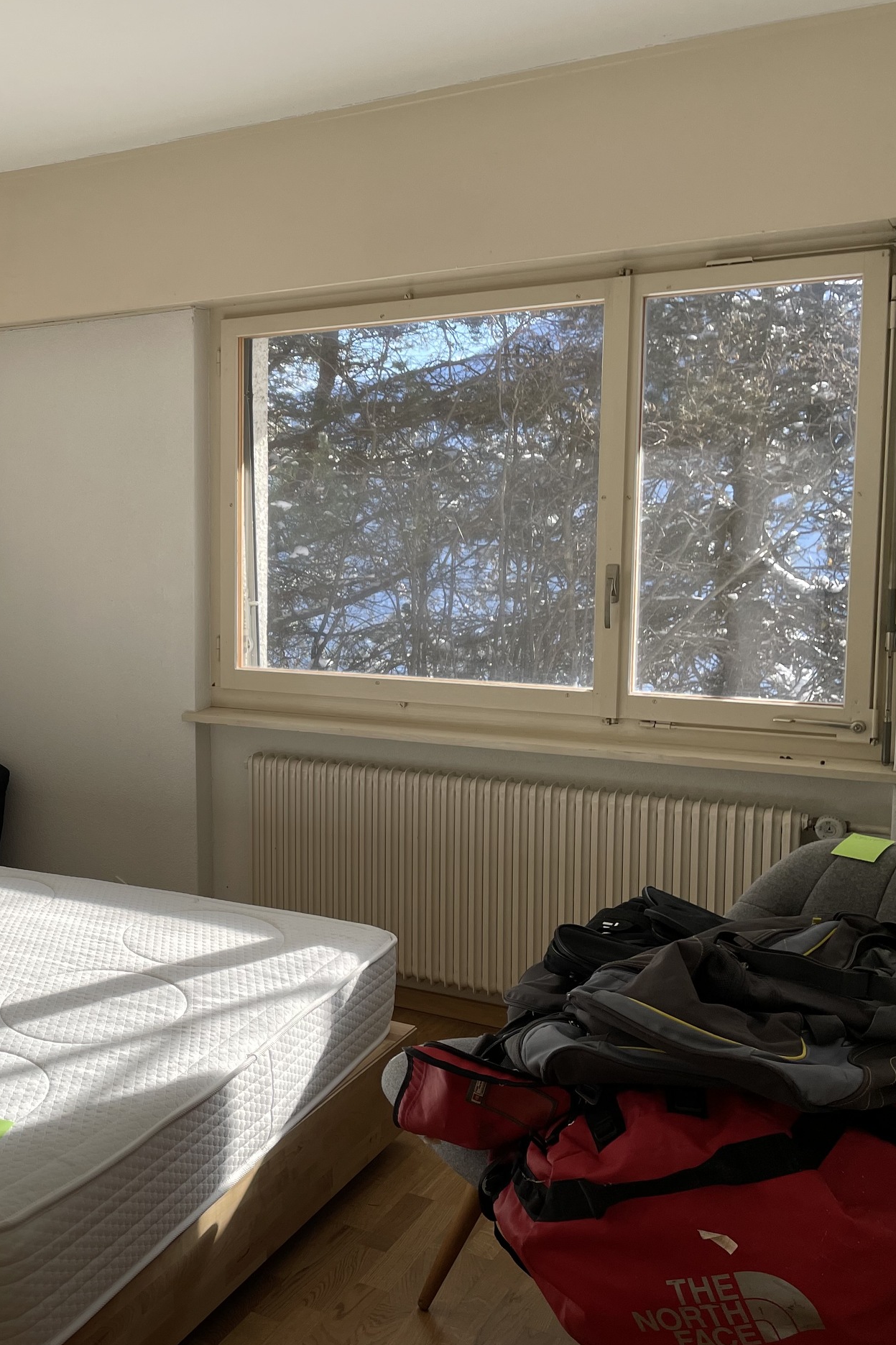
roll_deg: +1.3
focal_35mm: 37
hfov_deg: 33.5
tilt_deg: -5.6
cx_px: 44
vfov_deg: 51.9
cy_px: 664
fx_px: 1381
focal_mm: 4.2
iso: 32
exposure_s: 1/1401
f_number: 1.6
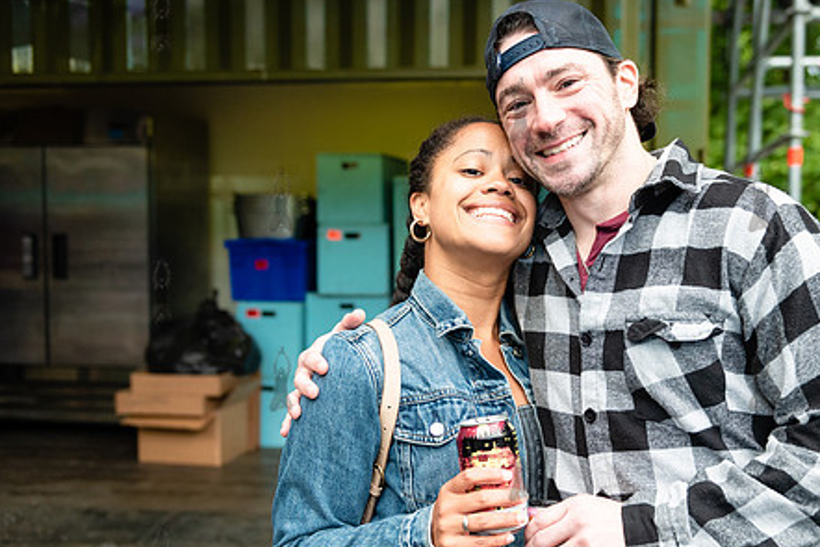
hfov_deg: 45.9
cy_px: 288
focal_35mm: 42
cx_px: 519
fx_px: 957
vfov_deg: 31.9
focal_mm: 32
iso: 1000
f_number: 3.2
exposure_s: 1/1250
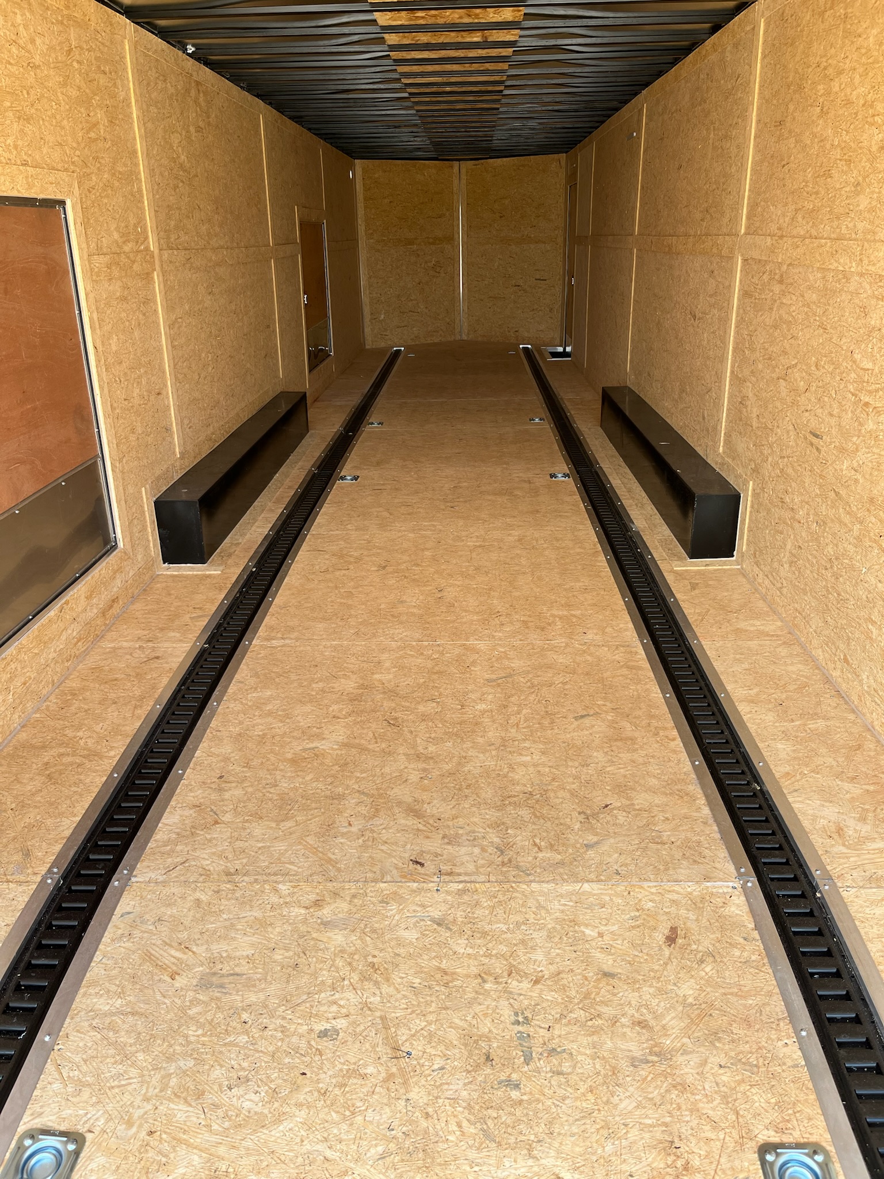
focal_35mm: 26
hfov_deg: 53.1
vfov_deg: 67.3
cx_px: 442
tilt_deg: -20.8
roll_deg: +0.5
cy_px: 590
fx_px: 885
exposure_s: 1/324
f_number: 1.6
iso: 50
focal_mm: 5.1
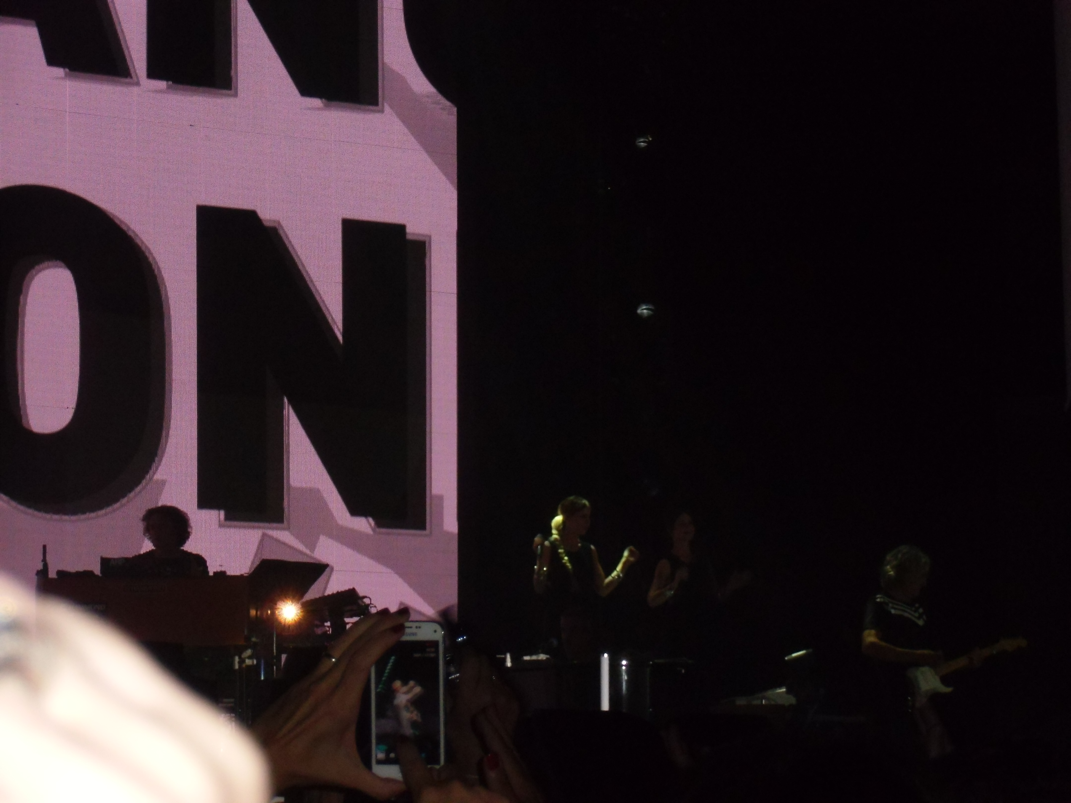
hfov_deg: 17.9
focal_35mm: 110
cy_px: 402
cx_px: 536
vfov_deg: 13.5
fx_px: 3403
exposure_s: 1/60
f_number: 5.4
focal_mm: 19.54
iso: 400
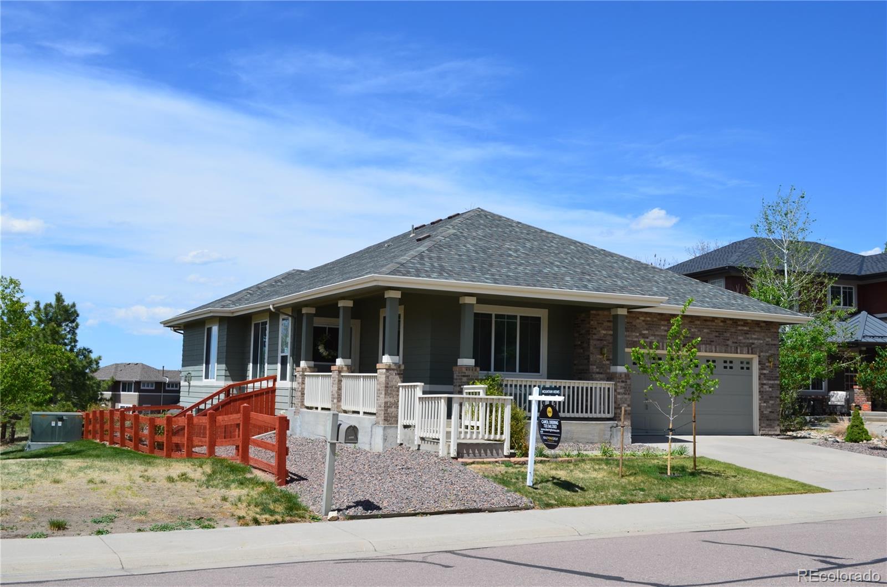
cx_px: 444
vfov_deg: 34.0
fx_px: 959
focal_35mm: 39
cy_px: 294
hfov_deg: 49.7
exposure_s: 1/160
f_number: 11
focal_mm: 26
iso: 100
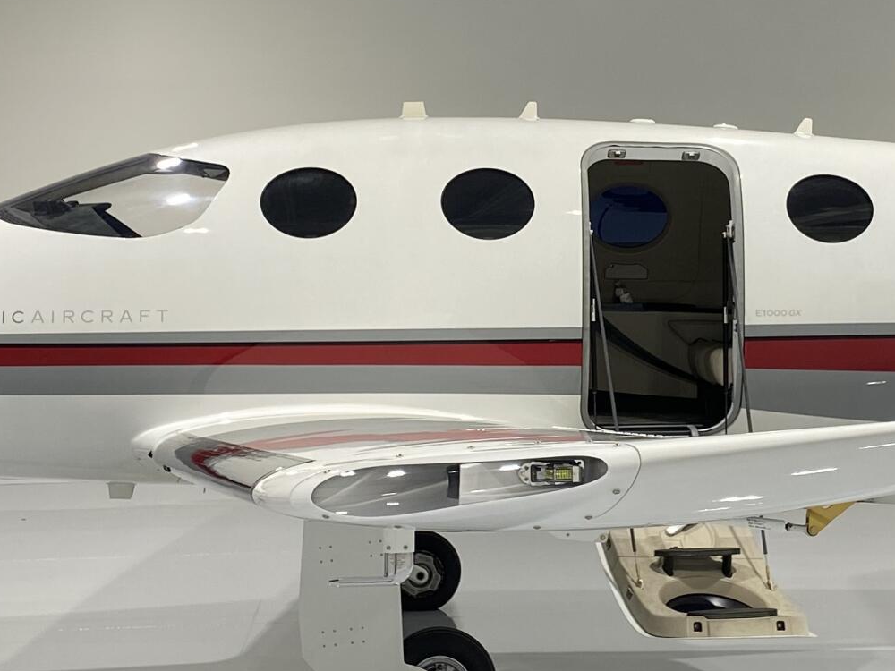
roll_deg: +0.2
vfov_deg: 18.9
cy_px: 249
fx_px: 2017
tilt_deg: +1.7
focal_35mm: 78
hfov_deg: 24.9
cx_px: 573
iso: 64
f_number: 1.8
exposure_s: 1/120
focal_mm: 4.25
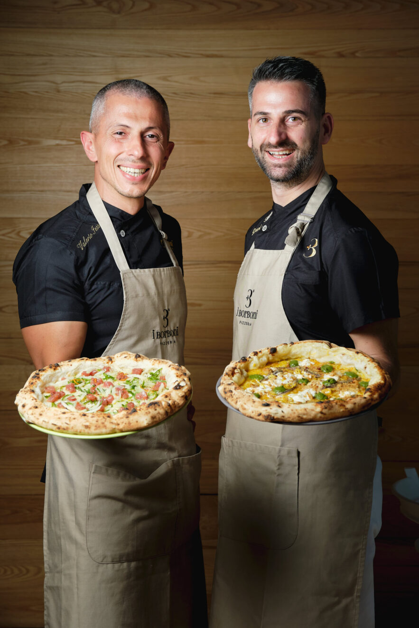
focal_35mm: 77
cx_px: 210
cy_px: 314
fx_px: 1344
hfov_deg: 17.7
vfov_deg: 26.3
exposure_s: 1/125
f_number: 5
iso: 320
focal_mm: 51.6
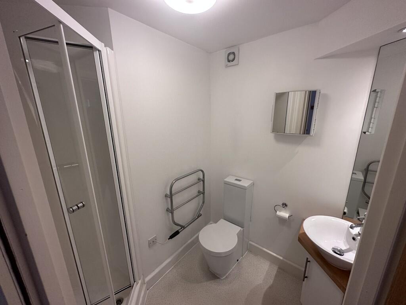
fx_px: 164
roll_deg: +1.0
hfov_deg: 102.1
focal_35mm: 14
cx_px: 203
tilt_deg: -14.1
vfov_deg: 85.7
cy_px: 152
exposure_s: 1/100
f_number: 2.2
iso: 160
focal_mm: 2.22
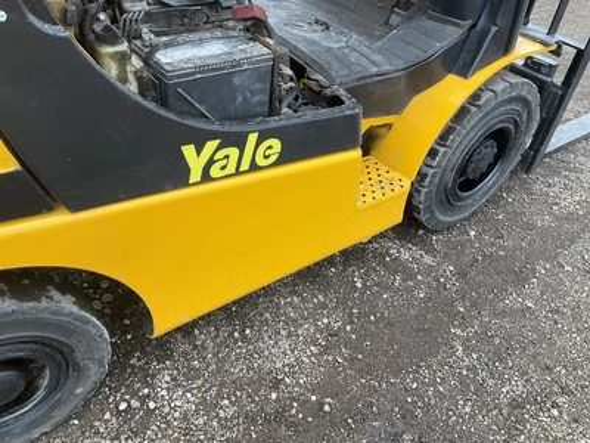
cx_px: 295
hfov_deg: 61.7
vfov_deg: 48.2
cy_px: 222
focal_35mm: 29
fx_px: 494
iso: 32
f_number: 1.8
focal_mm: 3
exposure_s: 1/122
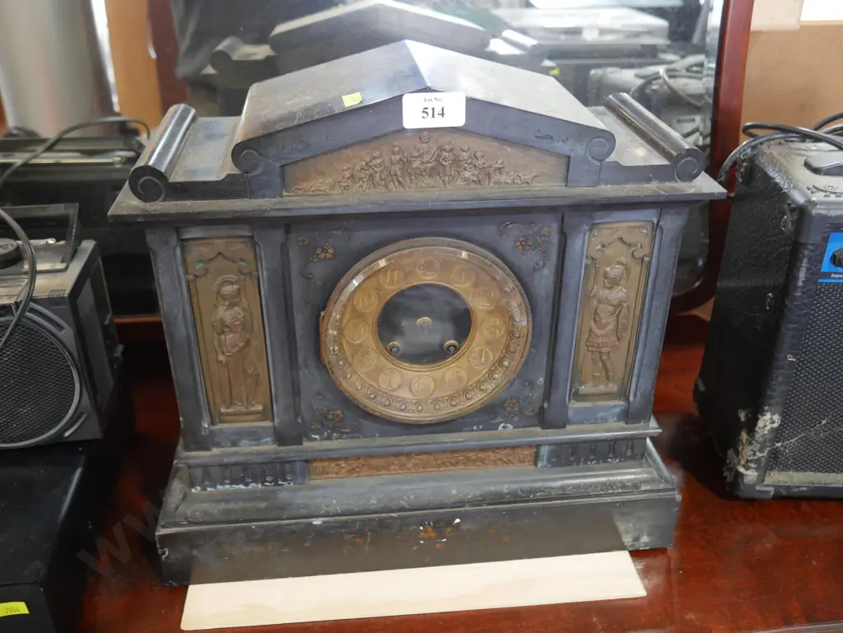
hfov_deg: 56.8
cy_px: 316
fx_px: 780
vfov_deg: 44.2
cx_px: 422
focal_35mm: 32
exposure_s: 1/60
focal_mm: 16
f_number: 3.6
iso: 1250
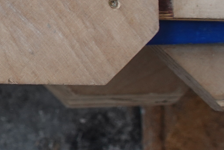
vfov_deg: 10.5
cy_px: -43
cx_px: -357
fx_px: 796
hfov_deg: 12.0
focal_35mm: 128
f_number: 2.8
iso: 125
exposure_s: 1/80
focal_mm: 8.8
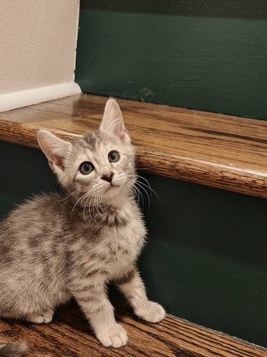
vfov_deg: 50.9
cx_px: 77
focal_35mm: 36
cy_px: 221
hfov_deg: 38.9
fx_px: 371
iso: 320
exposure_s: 1/20
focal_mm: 5.59
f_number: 1.8
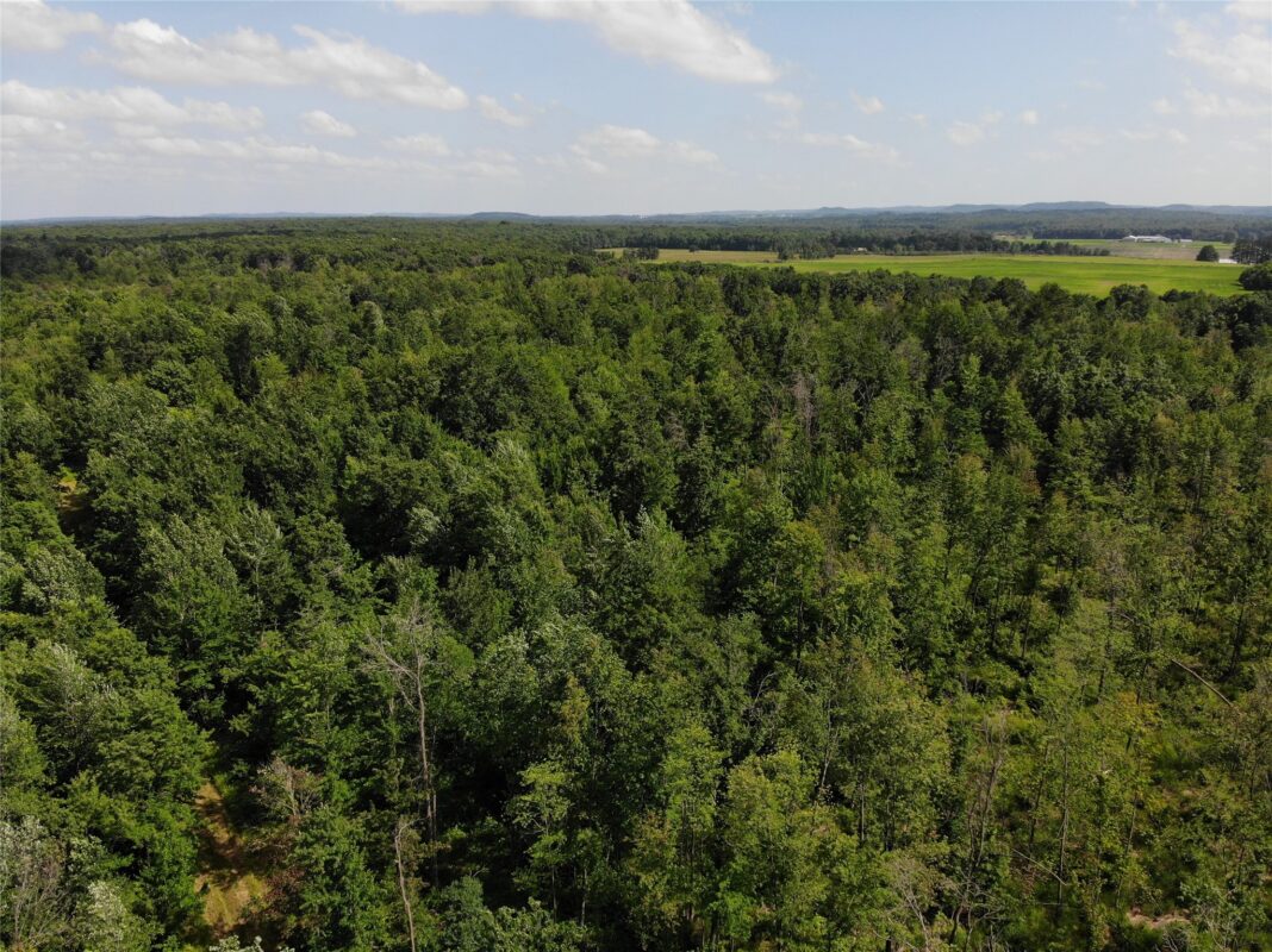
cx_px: 636
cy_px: 476
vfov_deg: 56.8
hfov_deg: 71.6
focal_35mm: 24
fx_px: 882
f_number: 2.8
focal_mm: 4.5
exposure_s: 1/1154
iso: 100
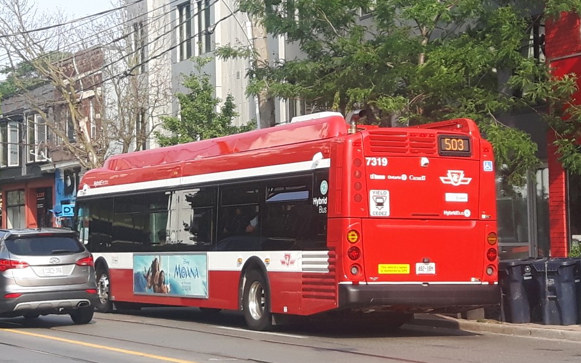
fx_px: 586
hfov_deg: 52.7
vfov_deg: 34.4
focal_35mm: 37
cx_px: 262
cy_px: 156
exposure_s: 1/544
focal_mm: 3.7
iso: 40
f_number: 1.9
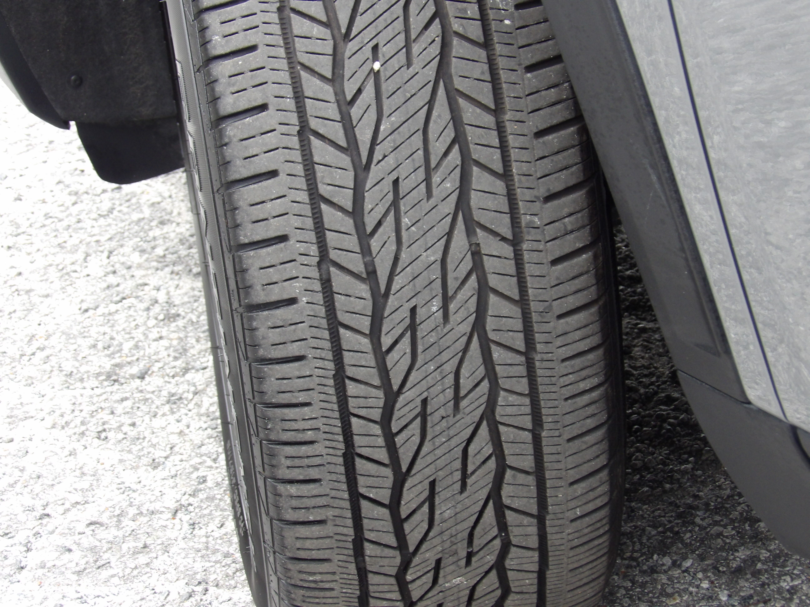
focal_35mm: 121
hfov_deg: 16.3
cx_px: 405
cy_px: 304
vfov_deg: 12.2
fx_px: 2831
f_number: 4.2
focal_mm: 21.7
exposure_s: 1/50
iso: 222
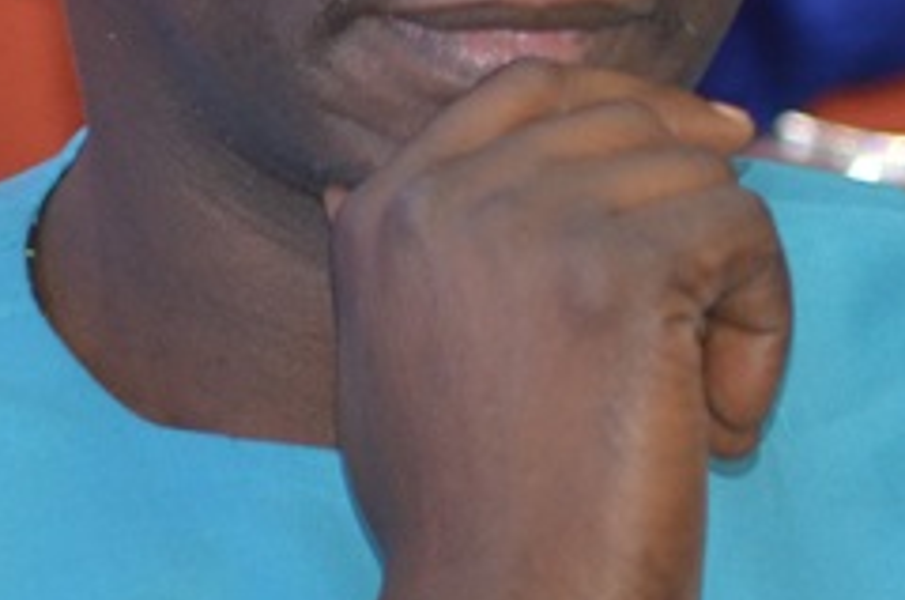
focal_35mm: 524
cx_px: 1584
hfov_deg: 3.9
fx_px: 13146
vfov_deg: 2.6
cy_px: -34
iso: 800
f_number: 4
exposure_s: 1/60
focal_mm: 82
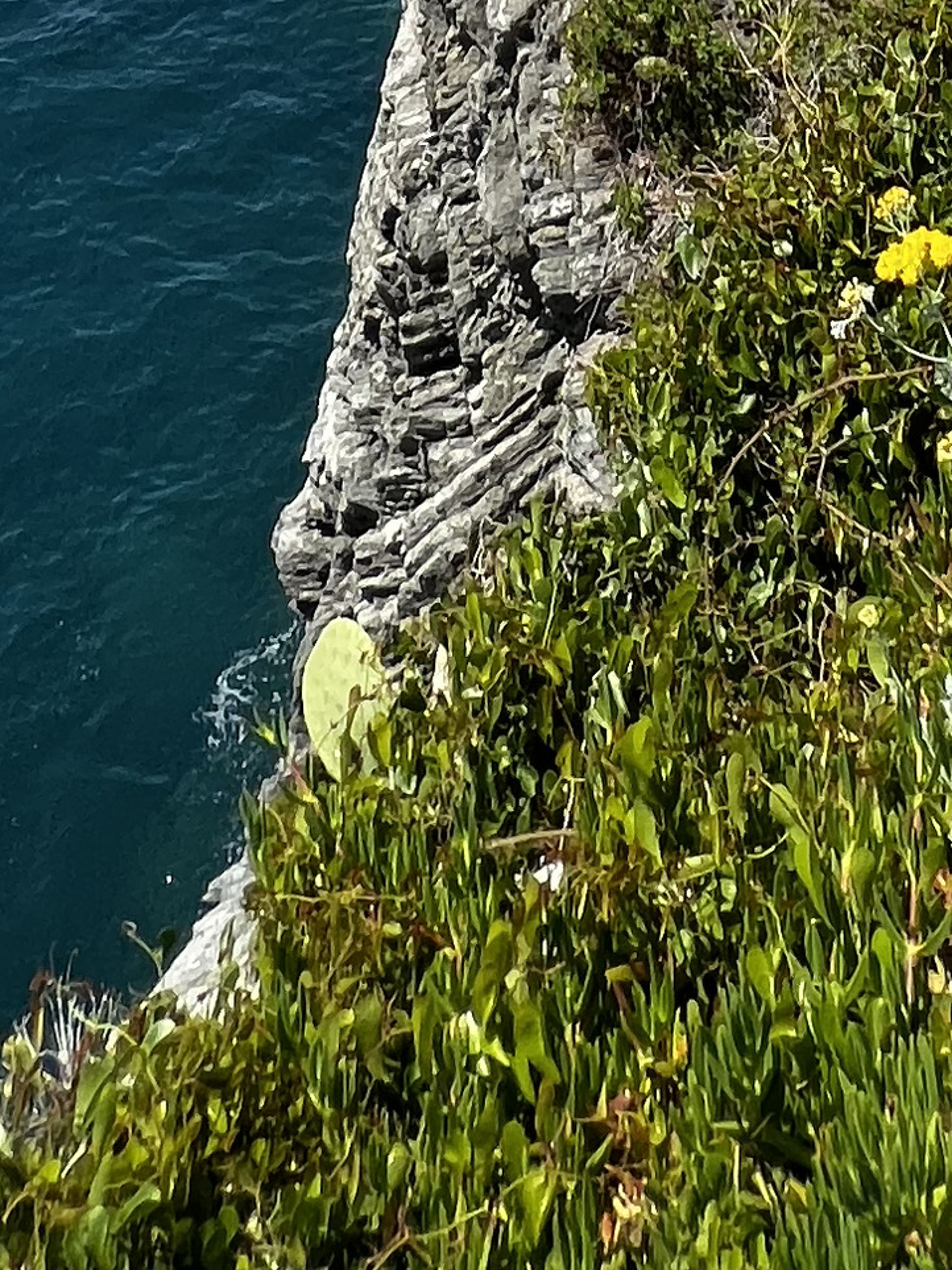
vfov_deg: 18.7
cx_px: 636
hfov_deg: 26.9
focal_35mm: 54
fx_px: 1981
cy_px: -1340
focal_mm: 1.57
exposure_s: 1/1357
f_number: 1.8
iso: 32
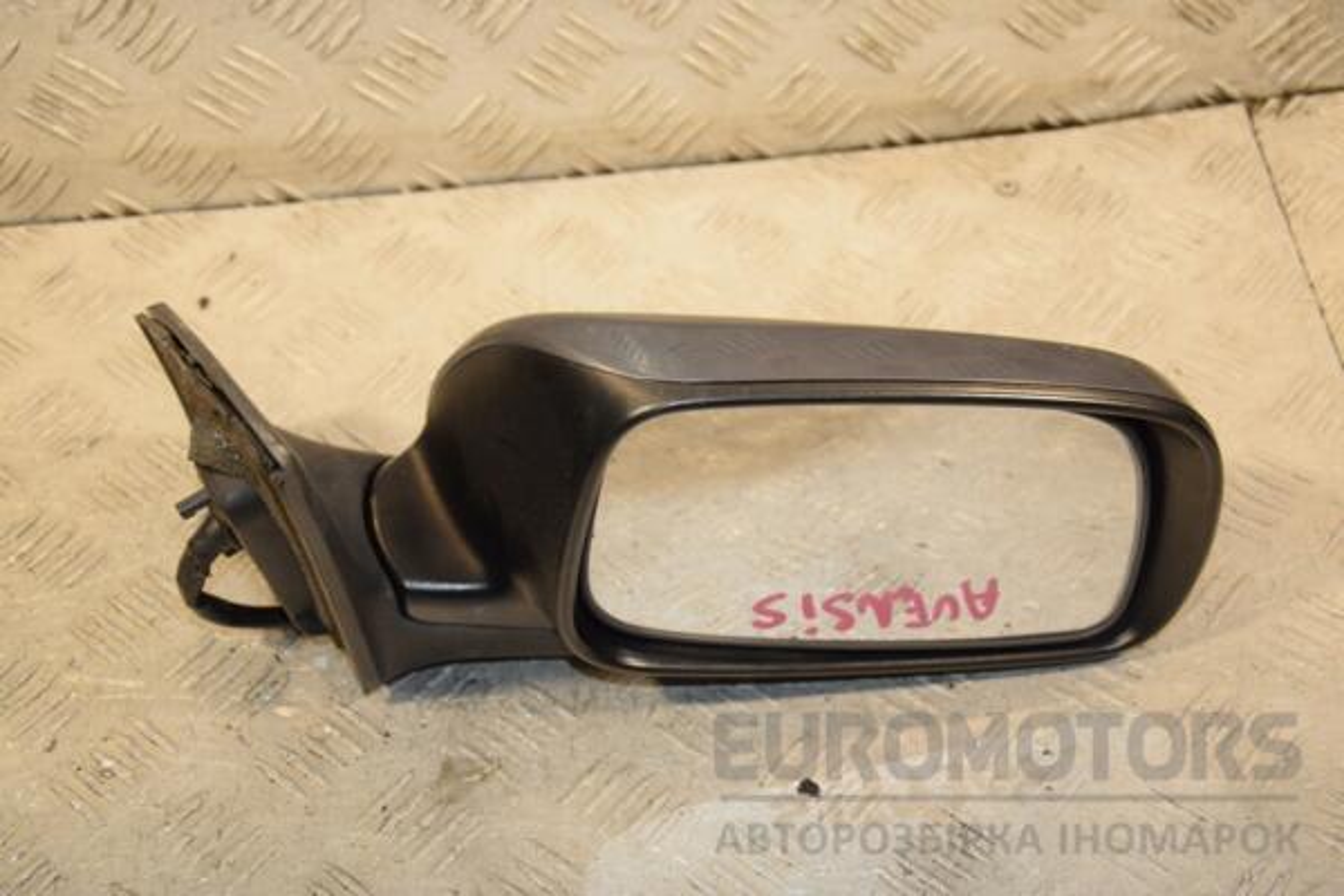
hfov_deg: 31.9
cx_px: 672
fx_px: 2352
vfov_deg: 21.6
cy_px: 448
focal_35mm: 63
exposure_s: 1/200
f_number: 5.6
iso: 800
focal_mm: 42
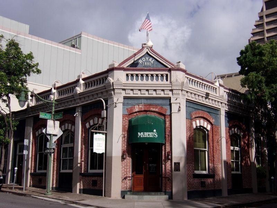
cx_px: 138
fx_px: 336
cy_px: 104
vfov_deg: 34.3
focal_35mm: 42
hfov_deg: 44.8
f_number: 13.1
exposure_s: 1/120
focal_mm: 7.6
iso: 80
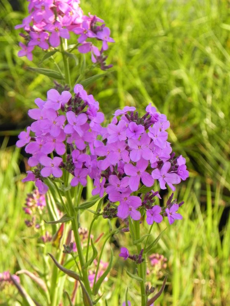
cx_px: 115
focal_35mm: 184
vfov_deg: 10.7
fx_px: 1630
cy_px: 153
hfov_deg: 8.1
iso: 160
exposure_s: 1/200
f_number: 5
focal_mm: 32.7
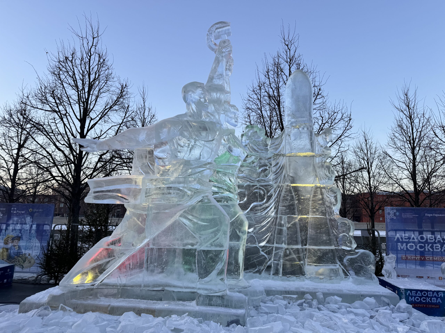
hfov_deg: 71.6
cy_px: 166
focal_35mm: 24
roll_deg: -1.5
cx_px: 222
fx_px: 309
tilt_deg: +9.4
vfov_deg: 56.8
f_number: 1.78
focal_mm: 6.86
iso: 80
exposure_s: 1/506
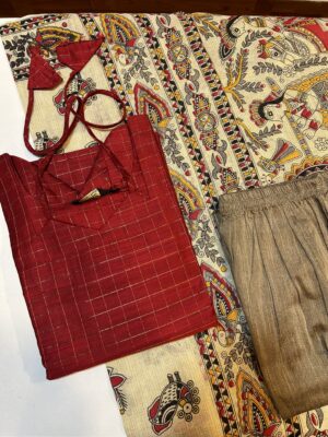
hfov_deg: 53.1
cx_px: 164
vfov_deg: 67.3
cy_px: 218
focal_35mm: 26
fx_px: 328
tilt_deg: -79.5
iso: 80
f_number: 1.5
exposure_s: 1/50
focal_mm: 5.7
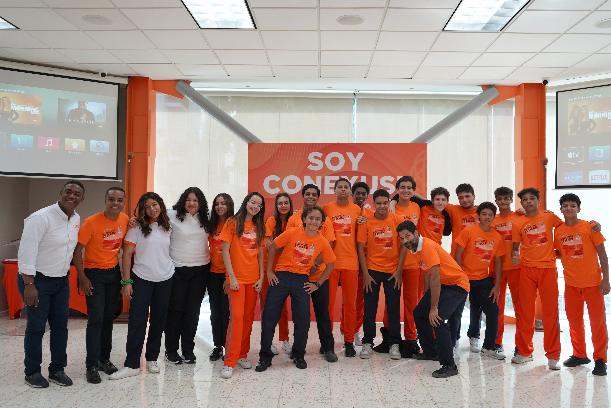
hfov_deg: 60.3
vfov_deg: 42.3
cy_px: 204
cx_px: 306
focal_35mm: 31
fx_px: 526
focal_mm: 31
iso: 1000
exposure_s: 1/160
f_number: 4
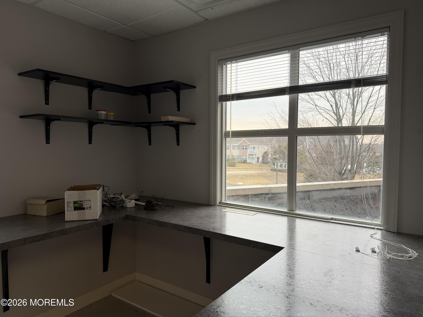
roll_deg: -0.6
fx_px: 293
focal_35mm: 24
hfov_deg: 71.6
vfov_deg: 56.8
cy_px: 158
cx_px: 212
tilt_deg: -4.1
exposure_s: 1/120
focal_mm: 6.76
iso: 125
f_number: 1.78
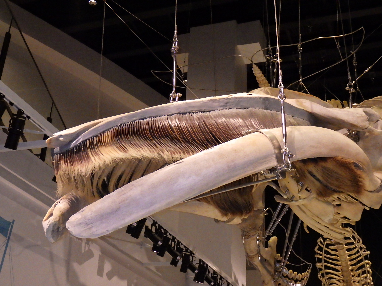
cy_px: 143
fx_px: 563
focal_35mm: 51
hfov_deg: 37.5
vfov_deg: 28.6
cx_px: 191
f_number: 4.4
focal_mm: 9.1
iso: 1600
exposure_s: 1/60
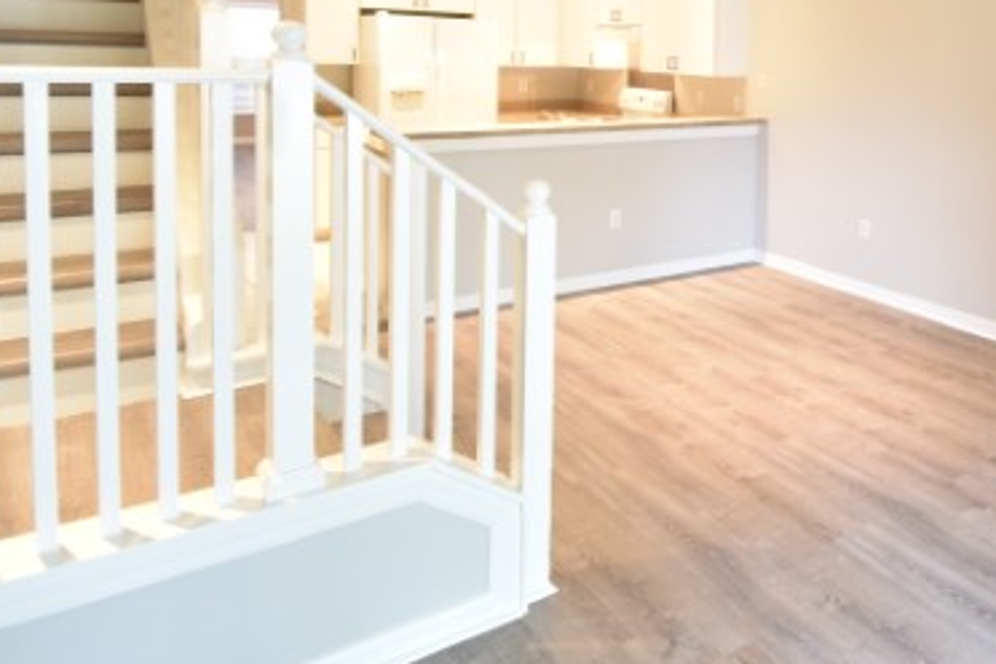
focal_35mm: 29
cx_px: 798
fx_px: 802
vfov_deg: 42.0
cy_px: 91
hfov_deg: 58.7
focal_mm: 10
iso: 800
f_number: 3.5
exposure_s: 1/20
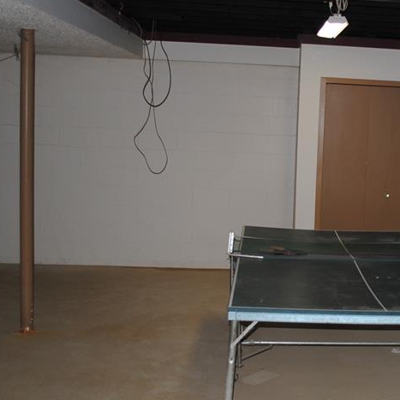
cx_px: 366
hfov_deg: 29.2
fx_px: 732
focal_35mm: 56
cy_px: 214
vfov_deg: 30.5
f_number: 3.8
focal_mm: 20
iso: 200
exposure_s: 1/60
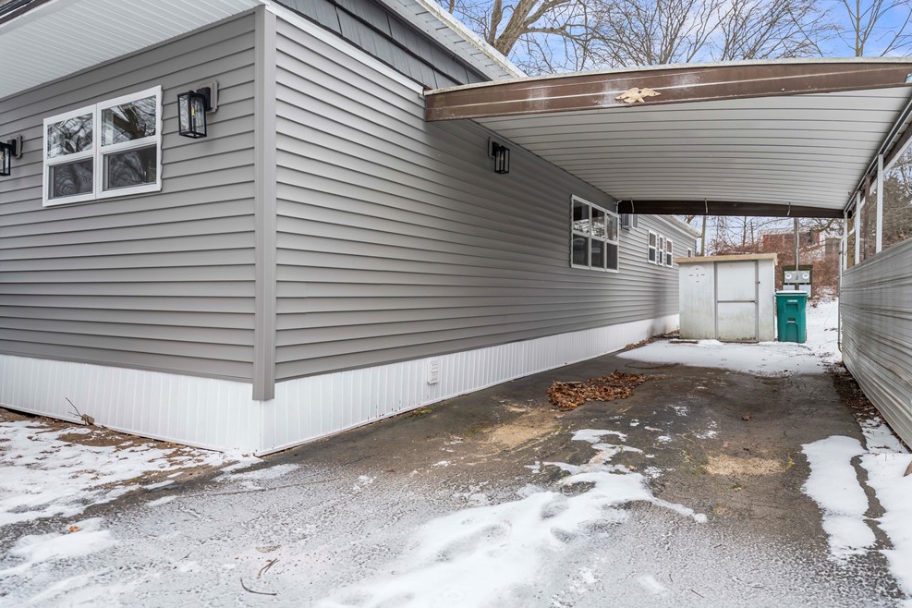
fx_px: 557
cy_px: 283
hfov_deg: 78.5
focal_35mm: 22
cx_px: 482
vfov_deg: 57.2
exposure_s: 1/320
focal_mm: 20
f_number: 2.8
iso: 125
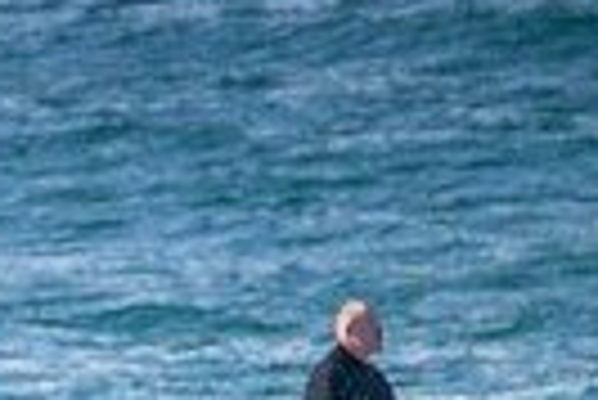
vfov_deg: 0.4
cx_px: -486
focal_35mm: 3484
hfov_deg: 0.6
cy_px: 775
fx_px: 57936
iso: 4000
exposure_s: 1/1600
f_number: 11
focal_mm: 800
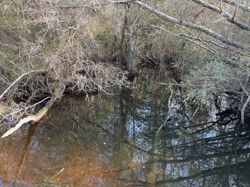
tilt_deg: -17.9
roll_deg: -1.2
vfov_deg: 53.1
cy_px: 94
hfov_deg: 67.3
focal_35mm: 26
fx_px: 188
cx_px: 125
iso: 64
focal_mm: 4.2
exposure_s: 1/121
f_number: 1.6
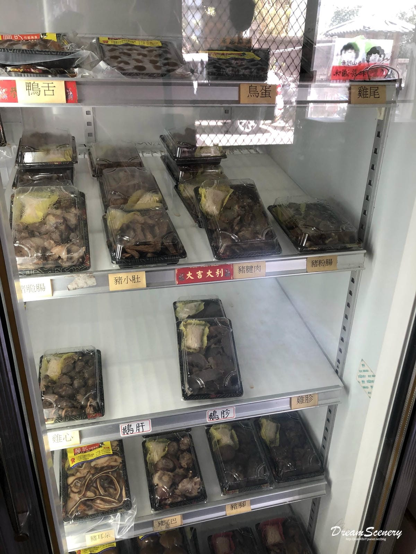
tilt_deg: -27.8
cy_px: 277
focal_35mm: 28
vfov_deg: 63.4
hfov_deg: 49.7
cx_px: 208
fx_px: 449
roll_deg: -2.2
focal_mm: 3.99
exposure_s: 1/30
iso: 25
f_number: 1.8
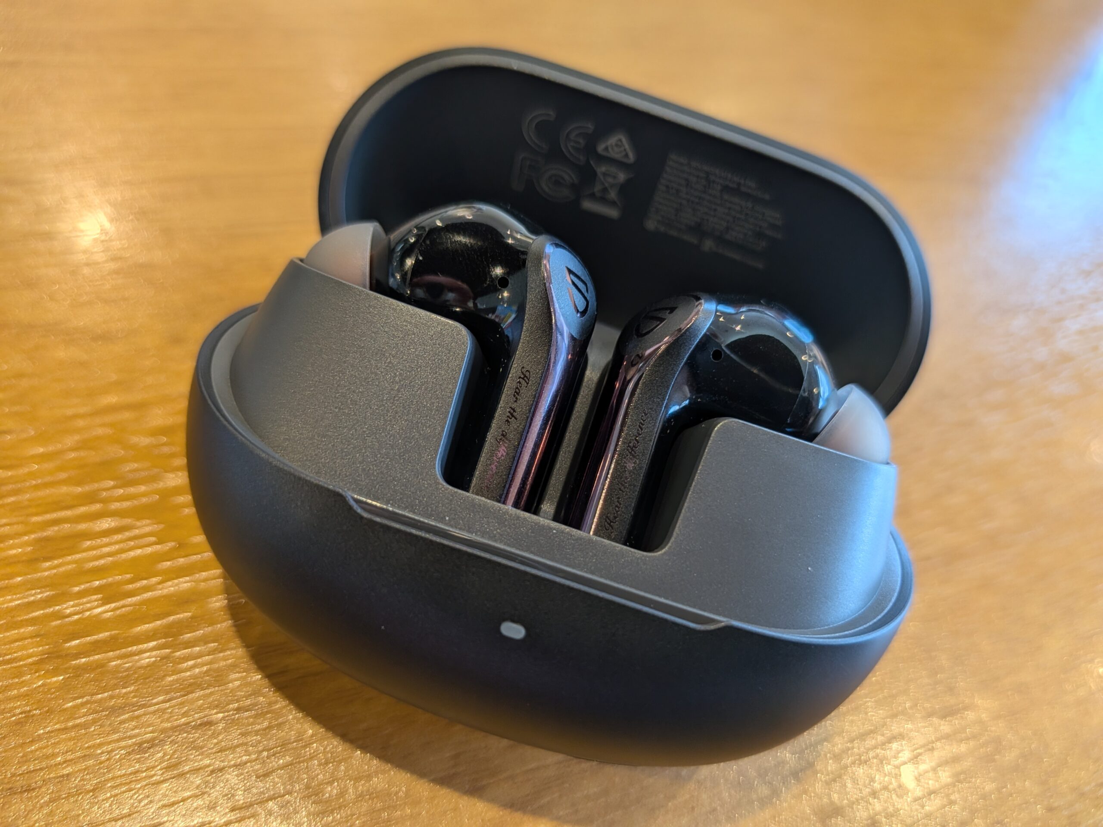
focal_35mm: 24
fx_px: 765
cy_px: 414
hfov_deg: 71.6
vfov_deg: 56.8
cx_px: 552
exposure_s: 1/120
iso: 28
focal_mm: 4.53
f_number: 1.7
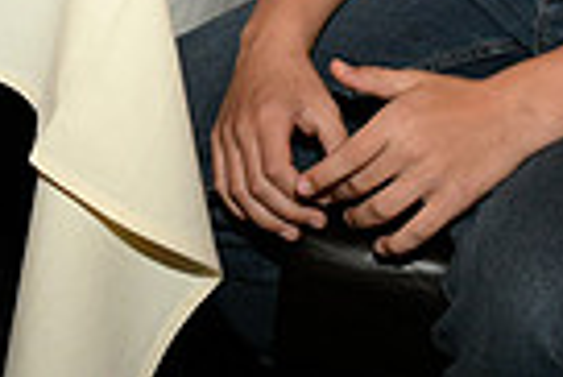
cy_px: -420
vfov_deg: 10.1
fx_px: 1941
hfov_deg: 16.0
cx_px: -70
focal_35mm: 124
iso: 6400
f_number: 11
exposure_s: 1/60
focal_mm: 29
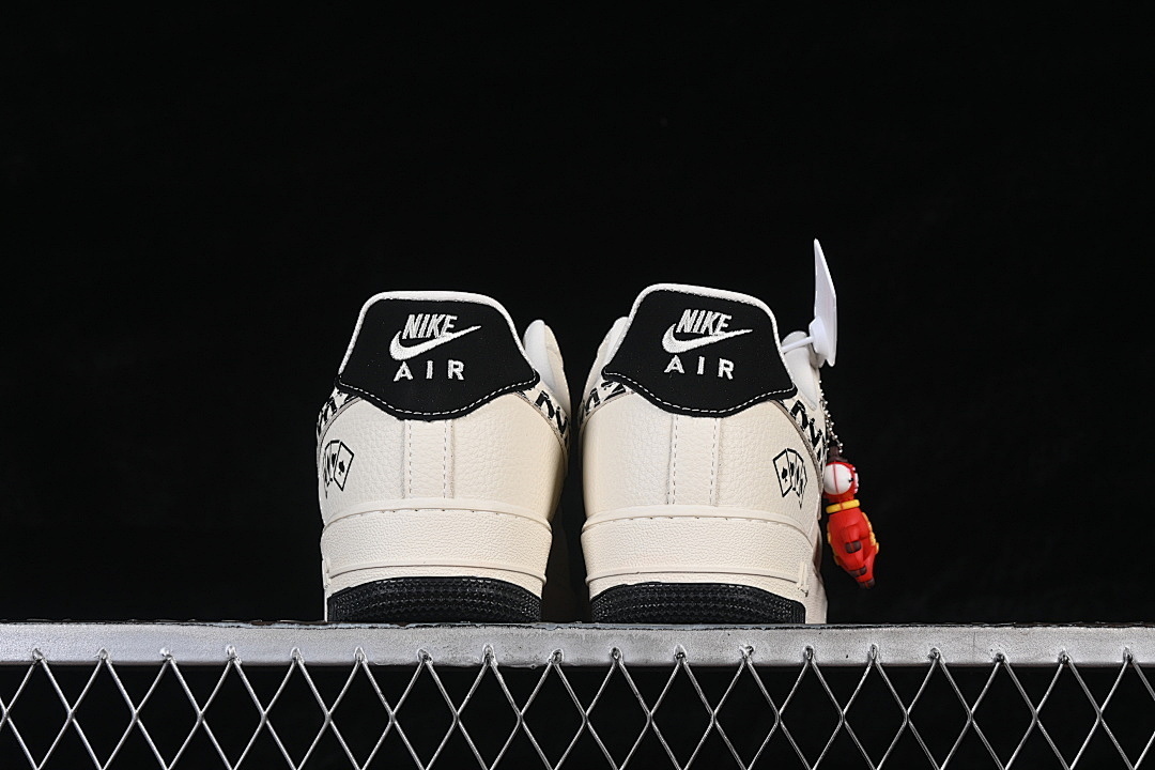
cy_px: 385
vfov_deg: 18.2
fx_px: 2406
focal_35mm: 75
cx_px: 578
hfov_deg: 27.0
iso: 160
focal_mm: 50
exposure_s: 1/80
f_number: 8
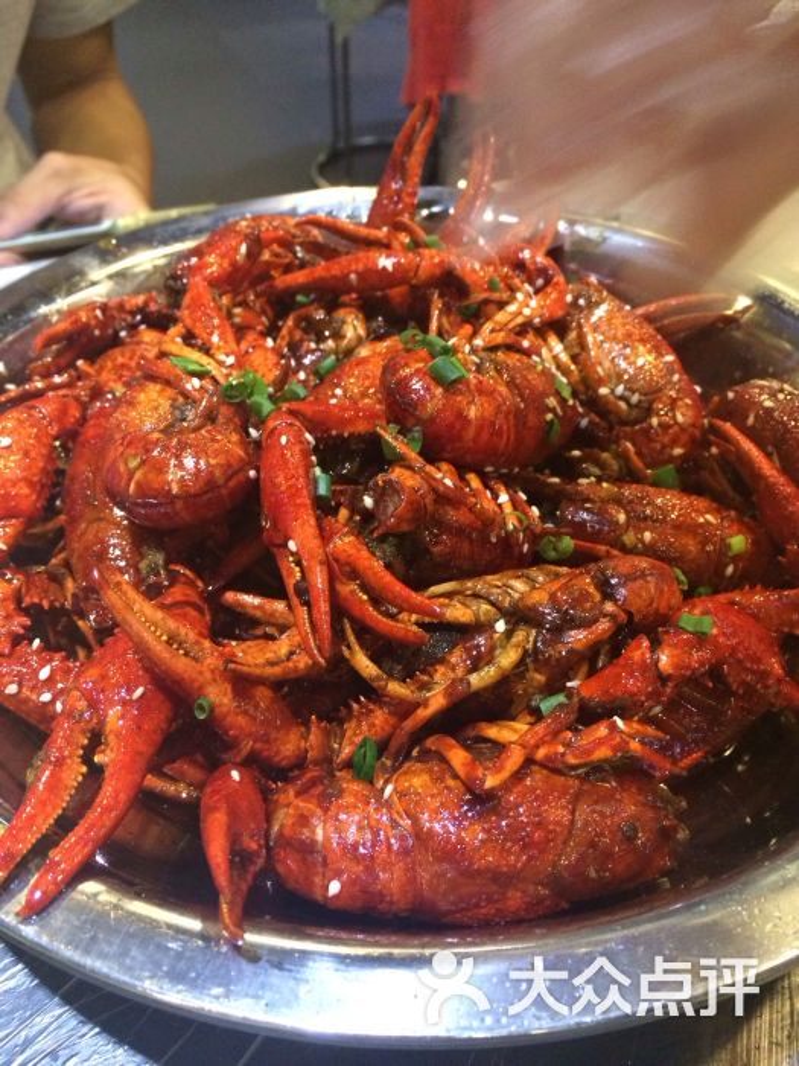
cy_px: 533
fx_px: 923
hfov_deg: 46.8
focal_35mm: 30
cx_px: 400
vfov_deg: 60.0
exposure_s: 1/15
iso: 320
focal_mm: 4.12
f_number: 2.2
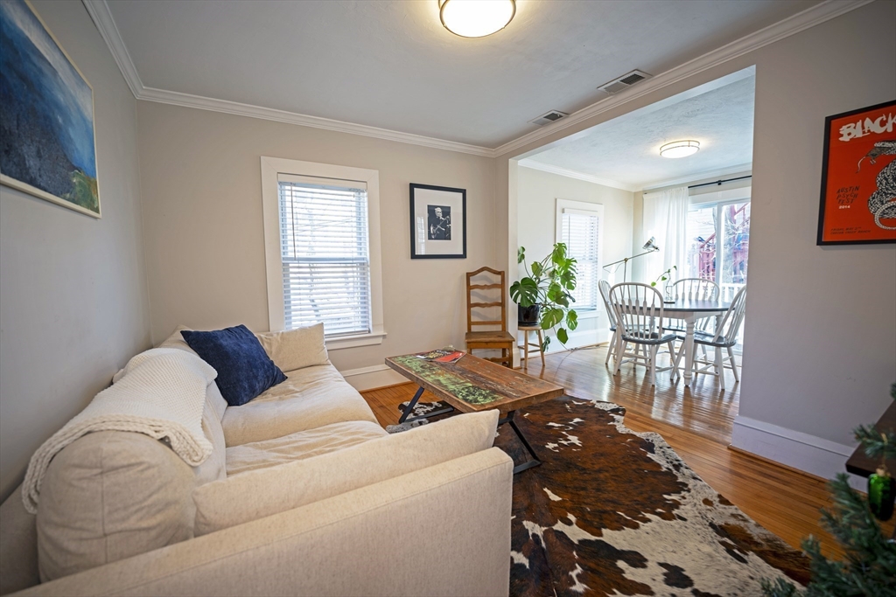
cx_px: 448
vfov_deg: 81.2
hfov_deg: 104.2
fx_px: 348
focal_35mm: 14
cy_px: 298
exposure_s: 1/30
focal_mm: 14
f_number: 2.8
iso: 100
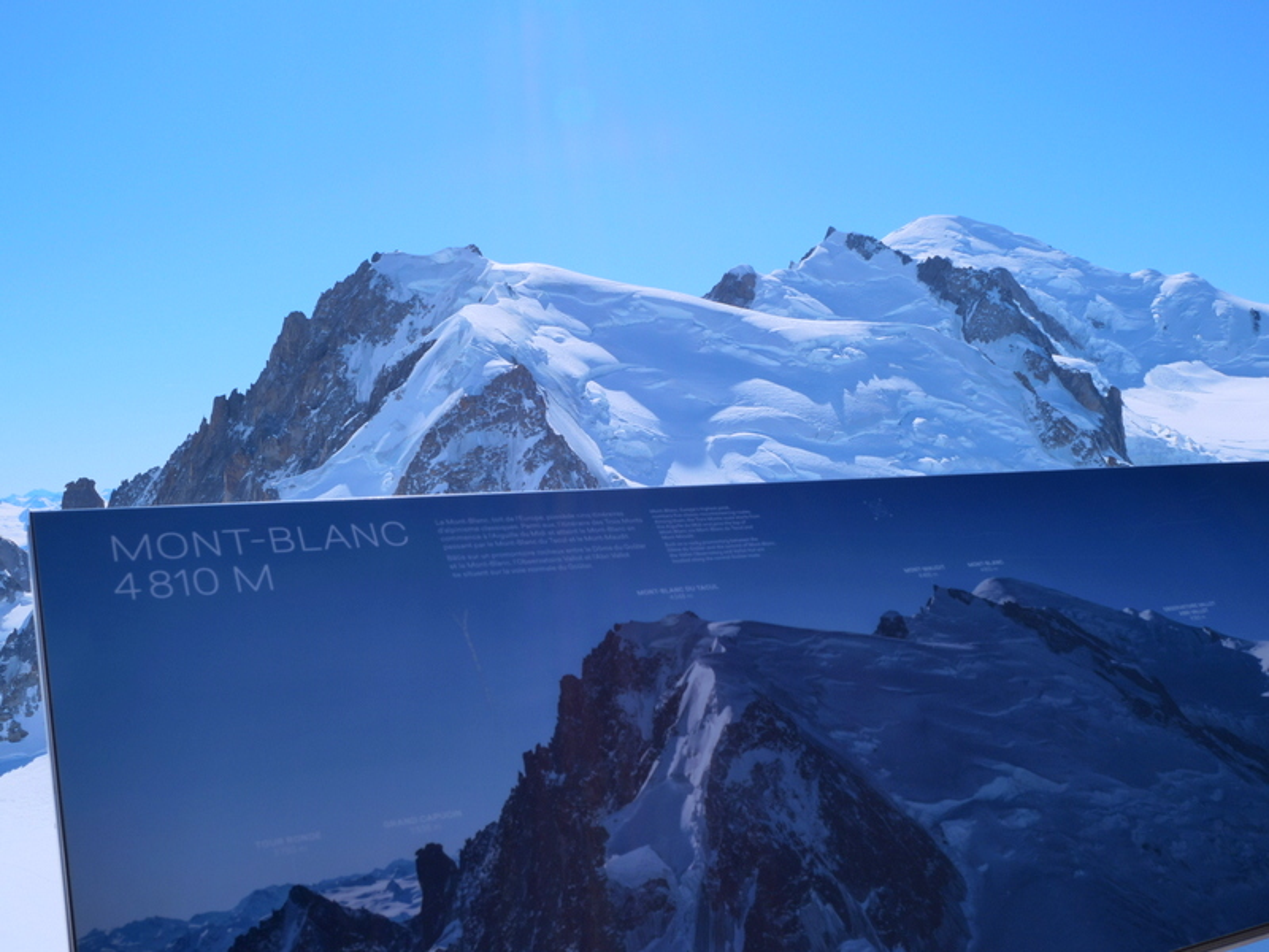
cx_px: 634
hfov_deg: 54.0
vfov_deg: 41.8
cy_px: 476
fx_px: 1246
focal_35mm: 34
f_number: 10
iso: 200
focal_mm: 17
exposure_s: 1/500
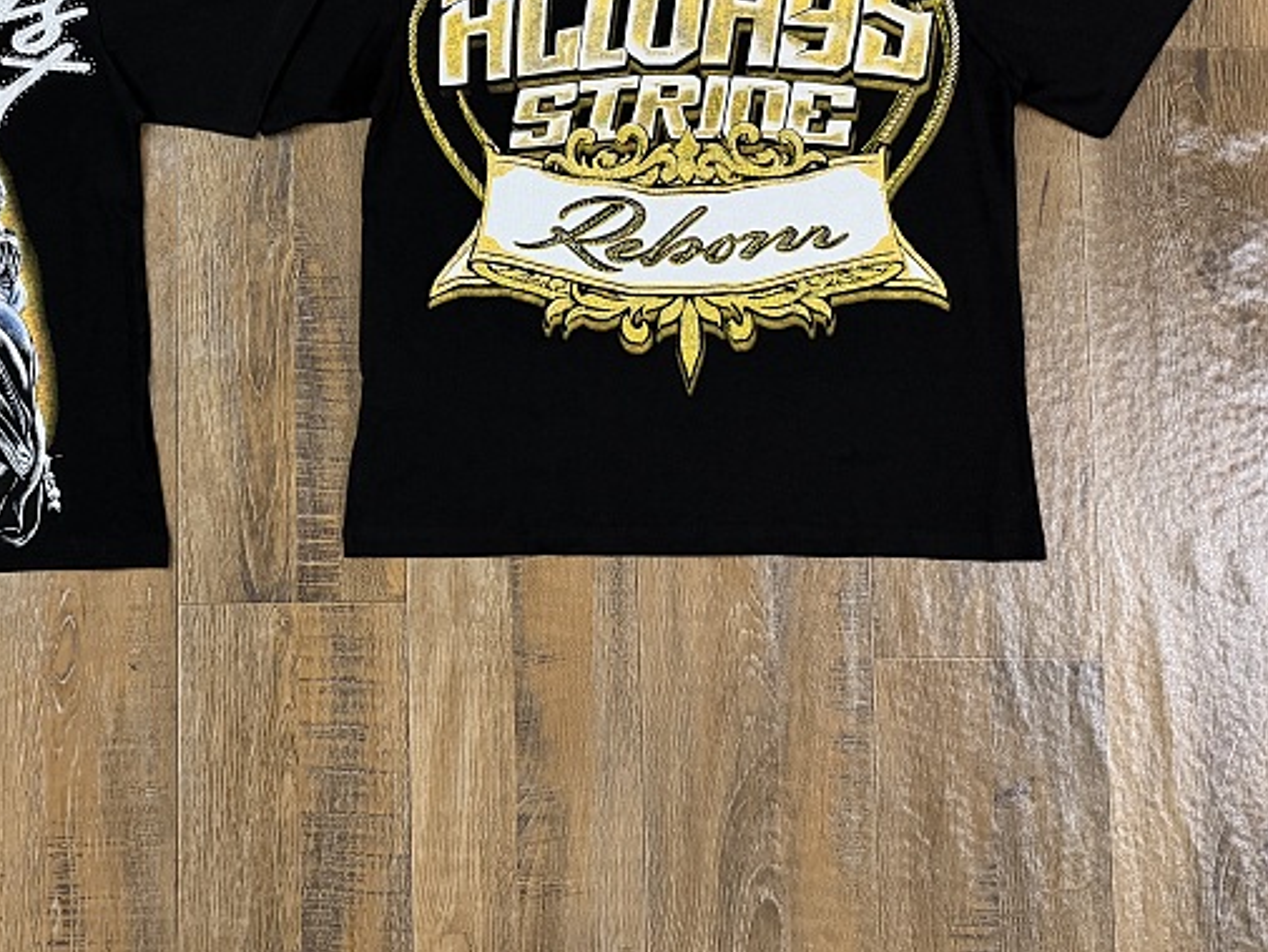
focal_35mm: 38
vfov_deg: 36.9
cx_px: 266
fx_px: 1392
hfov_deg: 46.6
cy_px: 241
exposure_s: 1/50
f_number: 1.78
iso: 640
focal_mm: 6.76
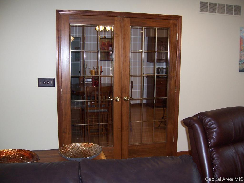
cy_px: 92
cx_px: 122
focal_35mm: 36
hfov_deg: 51.4
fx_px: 254
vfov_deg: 39.7
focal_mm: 6
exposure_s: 1/60
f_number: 3
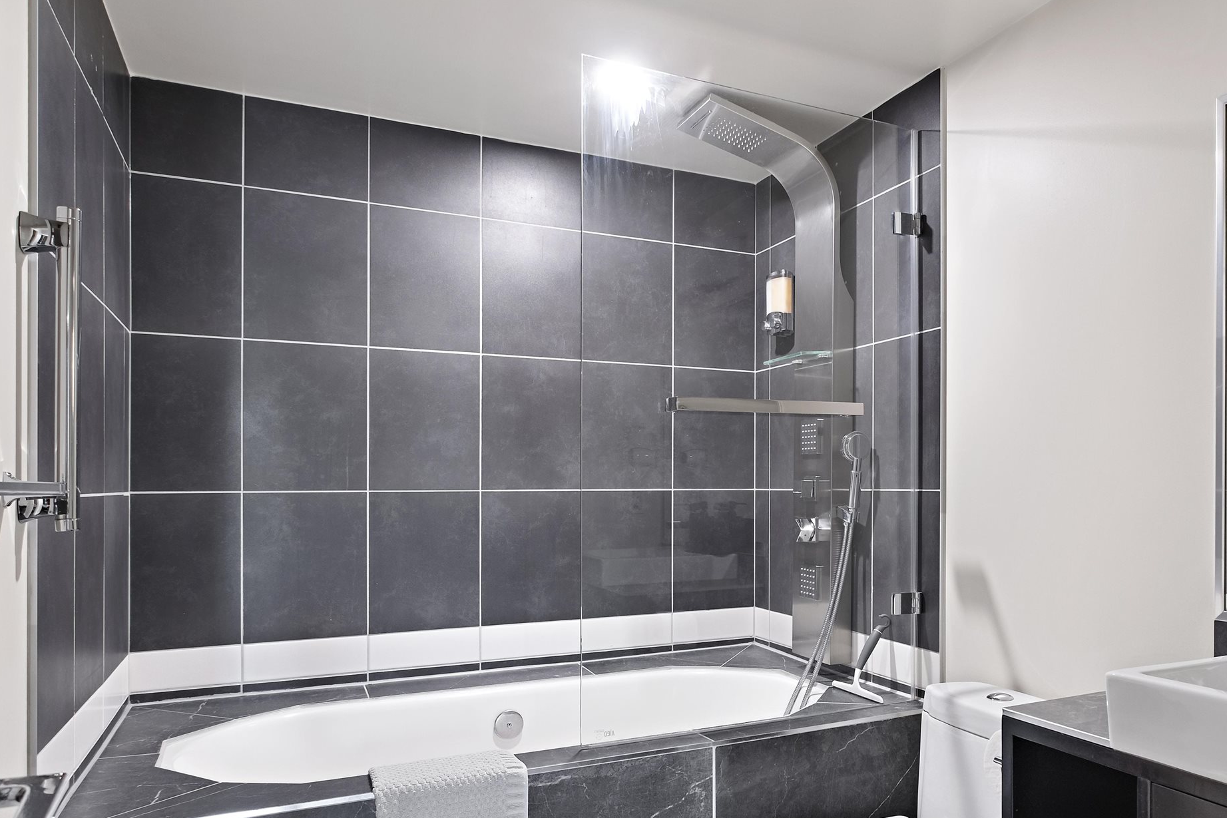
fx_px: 852
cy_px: 572
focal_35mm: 25
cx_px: 790
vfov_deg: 50.0
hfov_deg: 70.0
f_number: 4
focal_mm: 10
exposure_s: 1/1.25
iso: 500
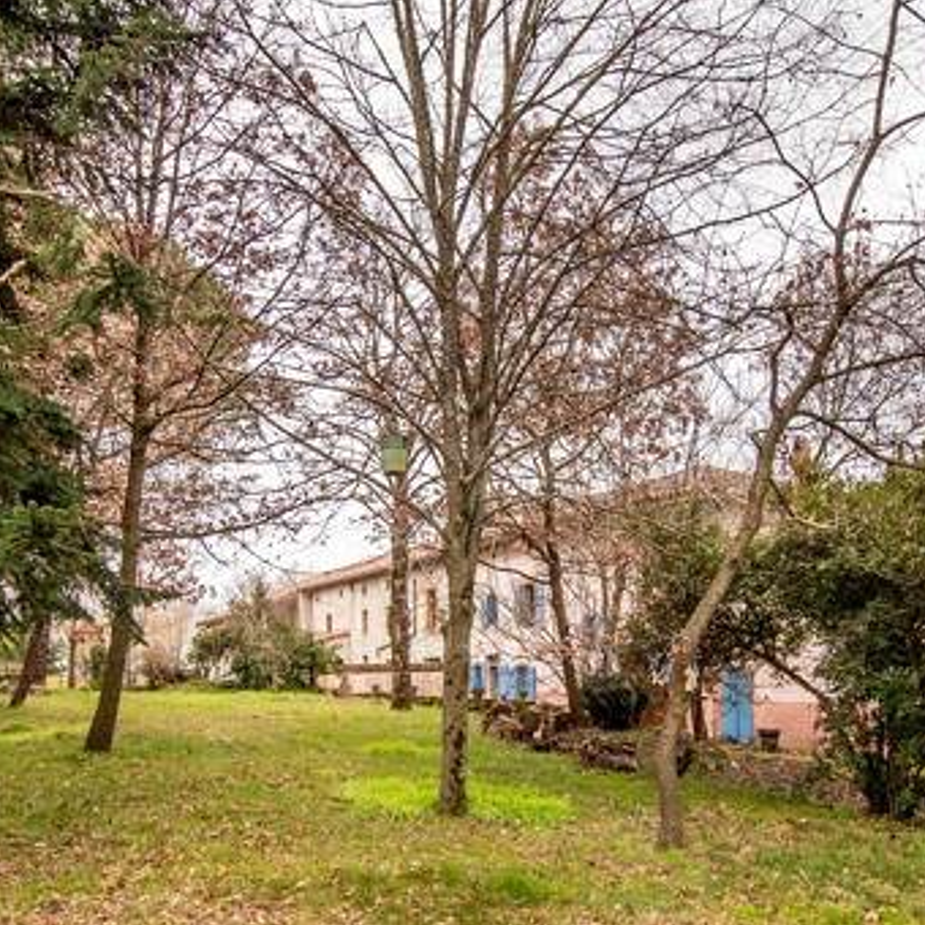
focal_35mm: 30
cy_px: 630
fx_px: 907
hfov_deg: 54.0
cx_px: 492
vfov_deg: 52.8
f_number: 5.6
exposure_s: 1/250
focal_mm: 10
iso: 500
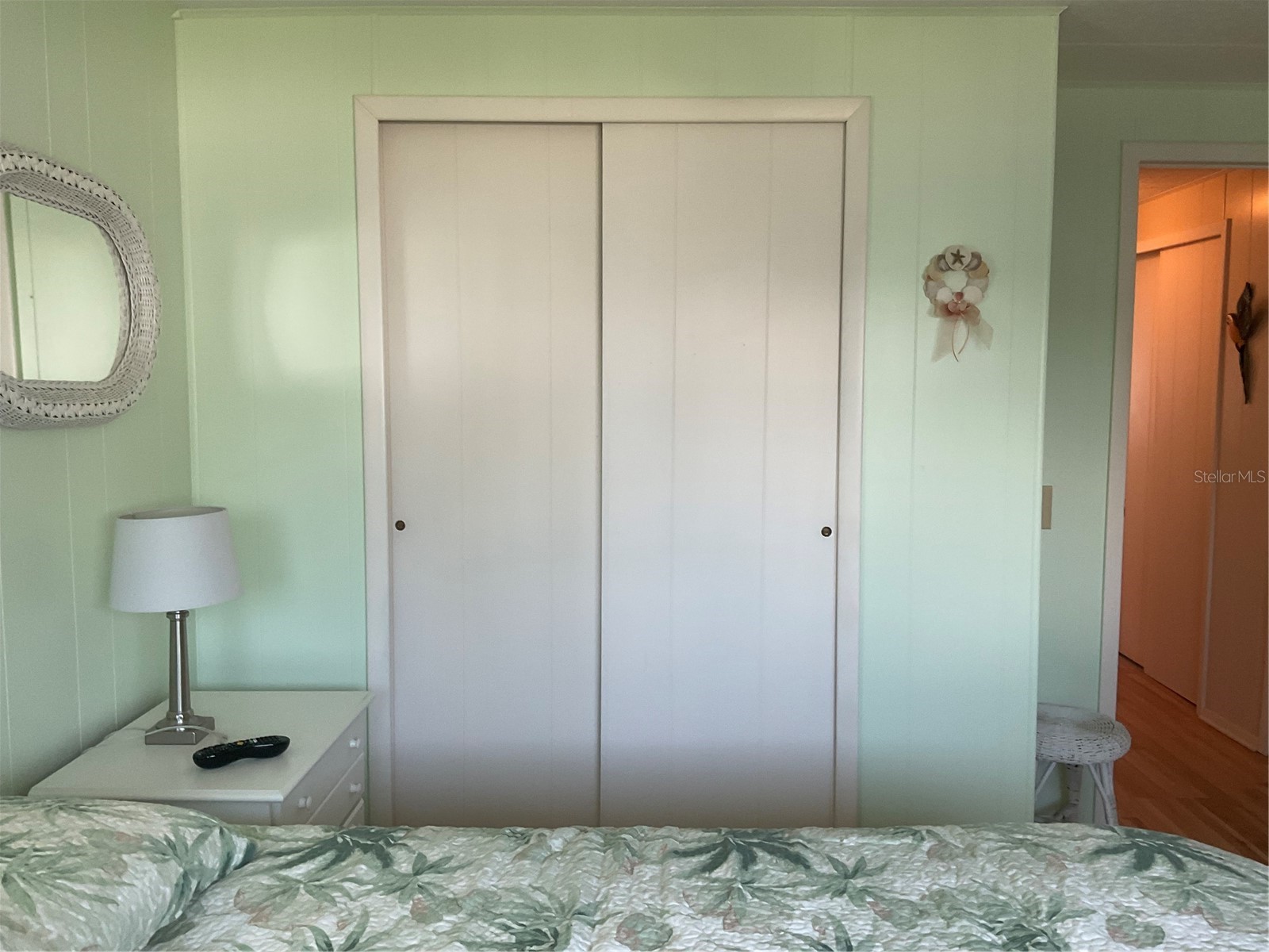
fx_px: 1063
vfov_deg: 48.2
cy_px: 476
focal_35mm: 29
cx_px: 634
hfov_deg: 61.7
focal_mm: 3
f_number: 1.8
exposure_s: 1/60
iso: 50
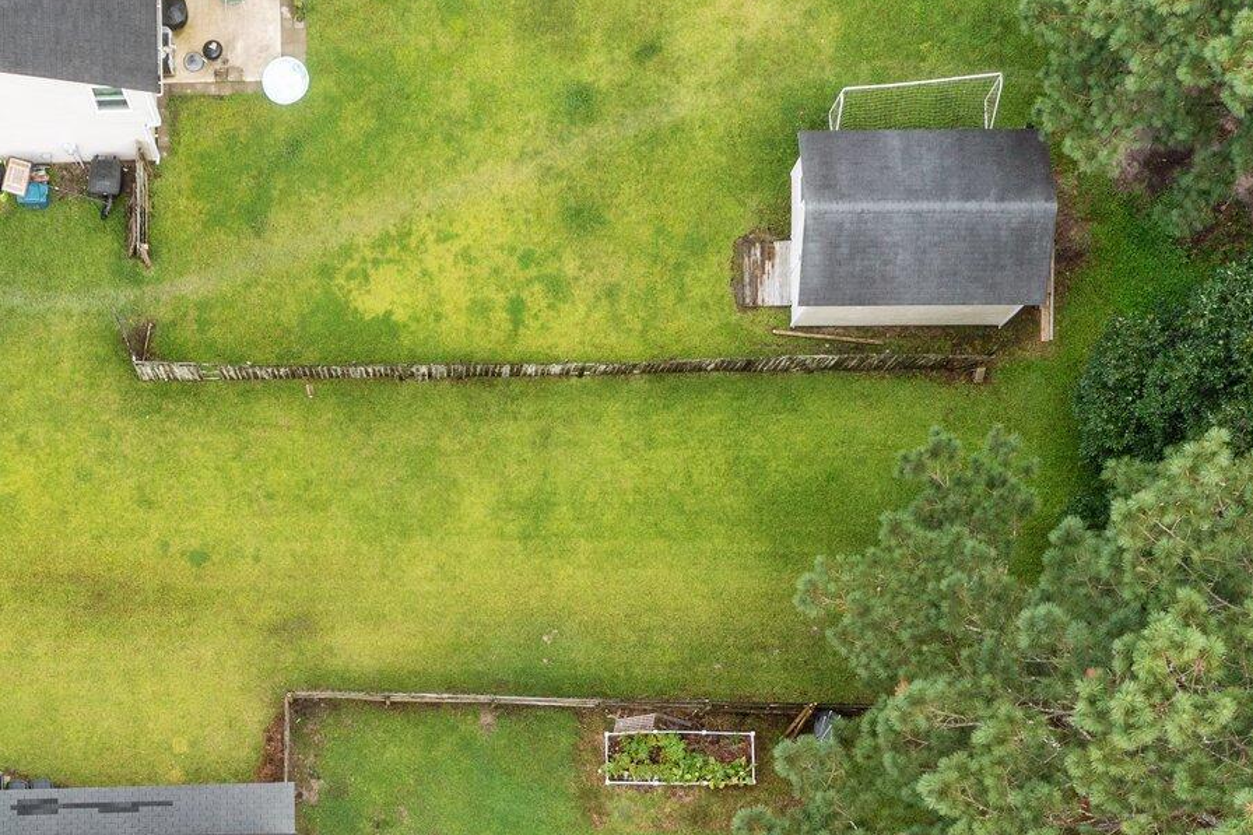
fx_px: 2227
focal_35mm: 64
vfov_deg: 20.3
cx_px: 334
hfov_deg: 31.0
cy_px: 895
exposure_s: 1/500
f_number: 5.6
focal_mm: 10.26
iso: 200
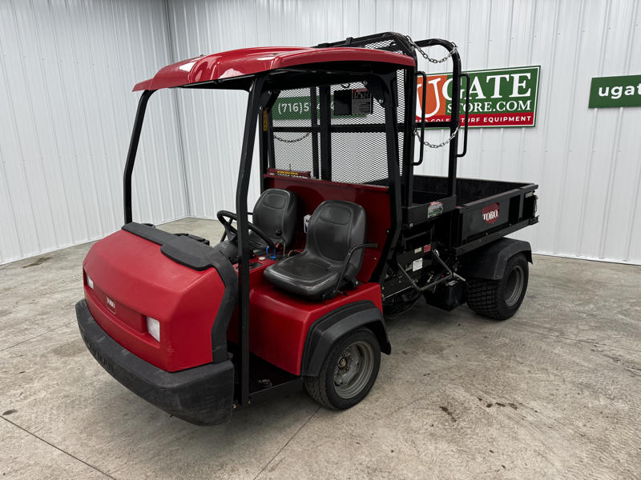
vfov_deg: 56.8
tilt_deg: -15.3
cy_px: 240
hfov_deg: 71.6
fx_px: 444
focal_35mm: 24
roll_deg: +1.0
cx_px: 320
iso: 100
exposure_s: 1/120
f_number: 1.78
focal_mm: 6.76
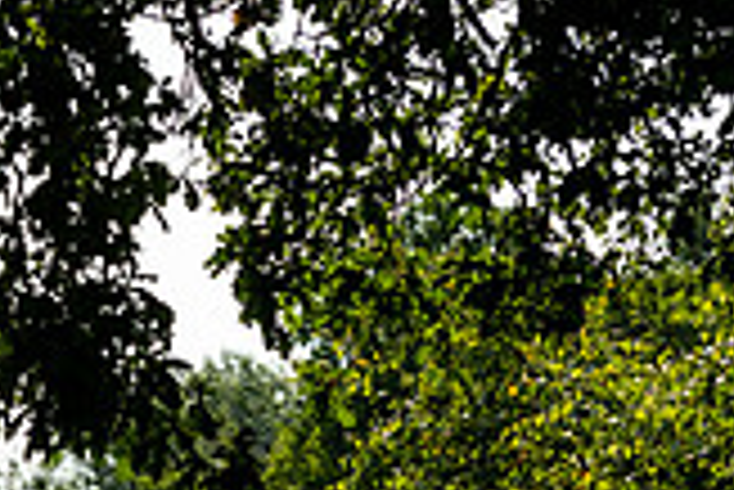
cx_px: -221
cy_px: 793
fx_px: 6244
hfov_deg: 6.7
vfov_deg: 4.5
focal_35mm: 306
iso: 125
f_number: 5.6
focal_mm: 86
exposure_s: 1/1250
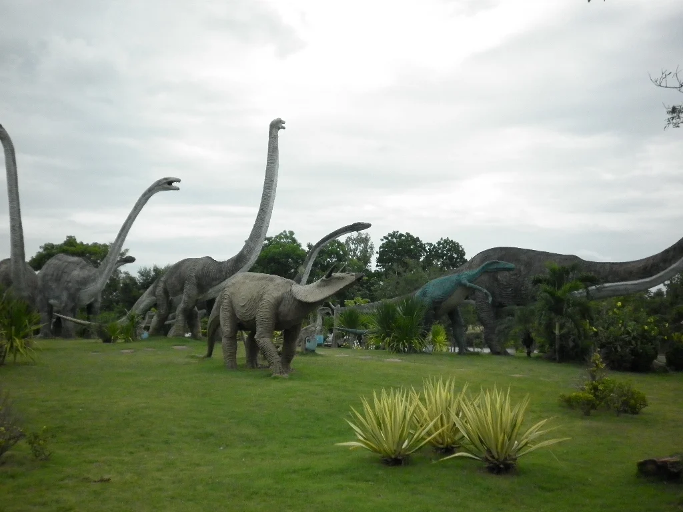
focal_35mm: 36
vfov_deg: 39.7
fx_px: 710
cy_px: 256
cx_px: 342
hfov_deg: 51.4
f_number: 8
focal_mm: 6.5
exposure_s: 1/1000
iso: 400
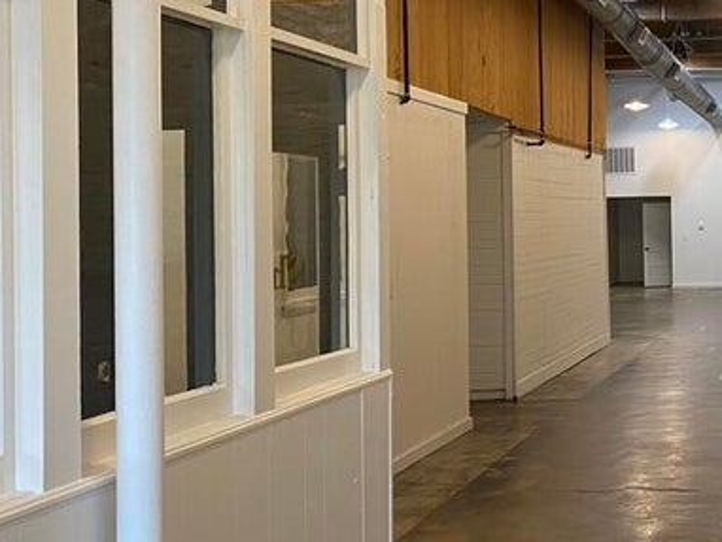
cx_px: 742
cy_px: 212
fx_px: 1210
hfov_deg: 30.6
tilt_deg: +1.2
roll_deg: +1.5
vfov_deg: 25.2
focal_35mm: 58
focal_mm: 4.25
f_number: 1.8
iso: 160
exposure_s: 1/60
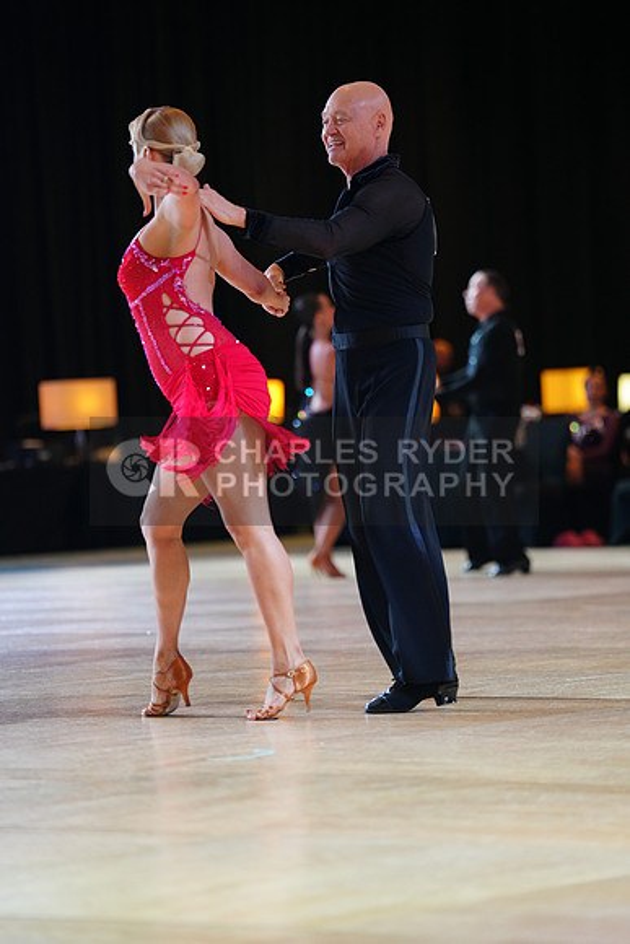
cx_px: 315
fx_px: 4092
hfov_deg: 8.8
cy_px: 472
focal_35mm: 156
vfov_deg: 13.2
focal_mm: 156
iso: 2000
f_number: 2.8
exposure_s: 1/400
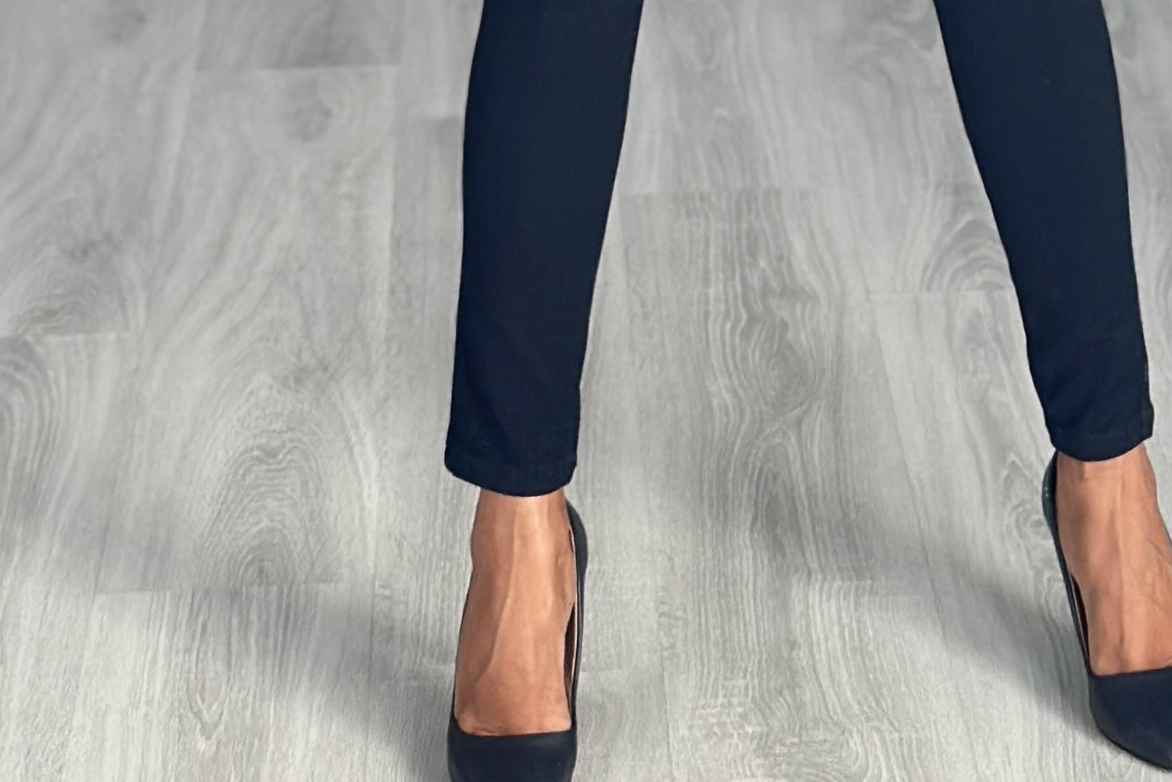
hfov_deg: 13.6
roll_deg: +0.0
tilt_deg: -16.1
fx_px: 4916
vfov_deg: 8.7
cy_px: -686
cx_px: 787
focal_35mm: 151
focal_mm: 6.86
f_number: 1.78
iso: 125
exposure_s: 1/81
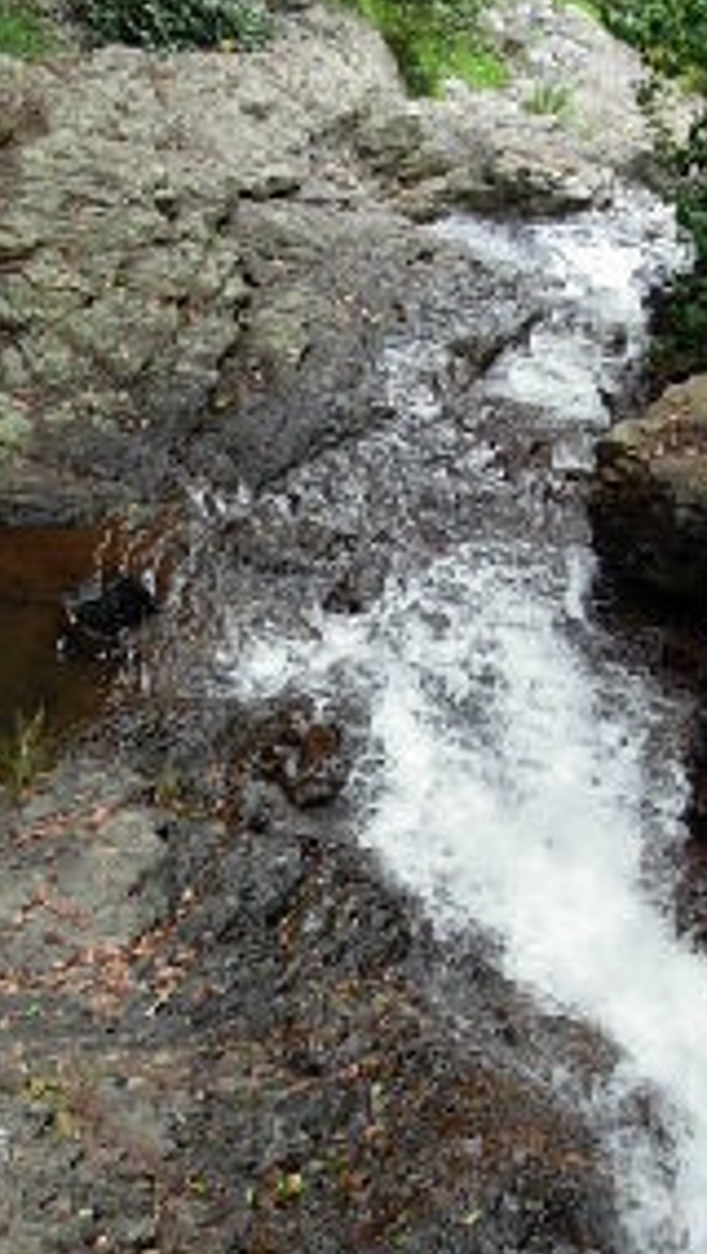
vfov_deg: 30.1
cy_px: 645
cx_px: 287
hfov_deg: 17.2
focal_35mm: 70
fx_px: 2330
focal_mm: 6.3
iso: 79
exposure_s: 1/38
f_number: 2.9
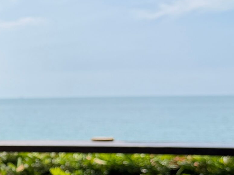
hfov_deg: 21.7
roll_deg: +1.1
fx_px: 534
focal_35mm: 79
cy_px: 151
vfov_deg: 18.4
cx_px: -91
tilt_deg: -5.9
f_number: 1.78
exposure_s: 1/3584
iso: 100
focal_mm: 6.76
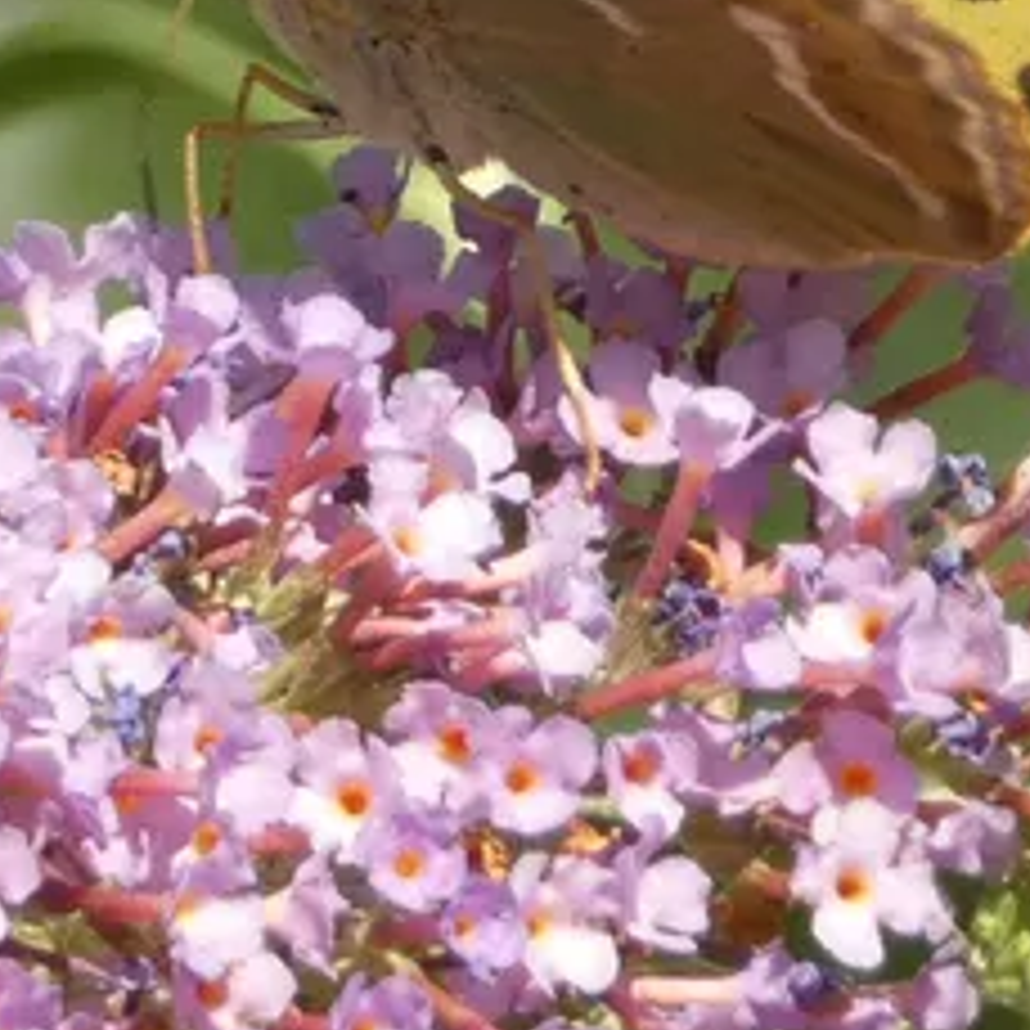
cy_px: 58
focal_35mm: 1088
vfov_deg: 1.6
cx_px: 517
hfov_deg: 1.6
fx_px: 36626
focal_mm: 78.8
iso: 100
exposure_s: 1/100
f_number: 5.6
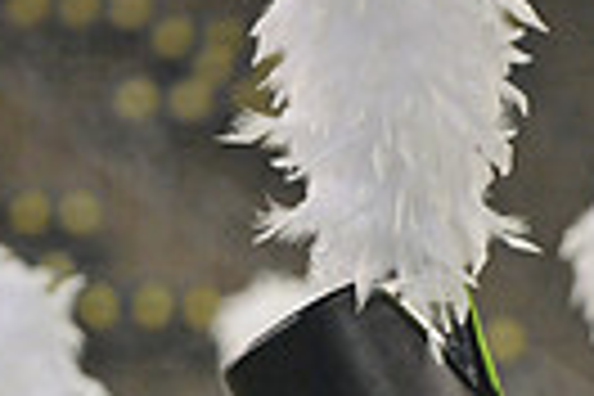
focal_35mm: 752
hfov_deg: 2.7
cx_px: 461
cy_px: 914
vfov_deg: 1.8
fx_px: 12407
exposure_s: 1/640
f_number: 5.6
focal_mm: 220
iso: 2000
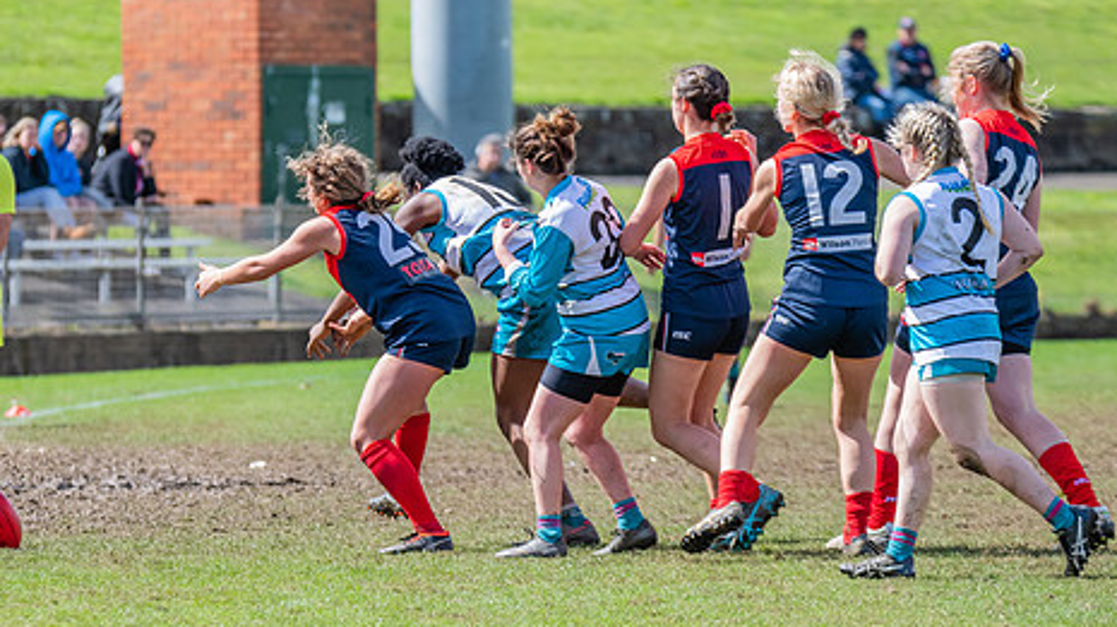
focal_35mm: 387
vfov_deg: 3.1
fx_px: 11456
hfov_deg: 5.6
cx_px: 369
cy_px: 268
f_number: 7.1
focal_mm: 260
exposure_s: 1/1600
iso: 800
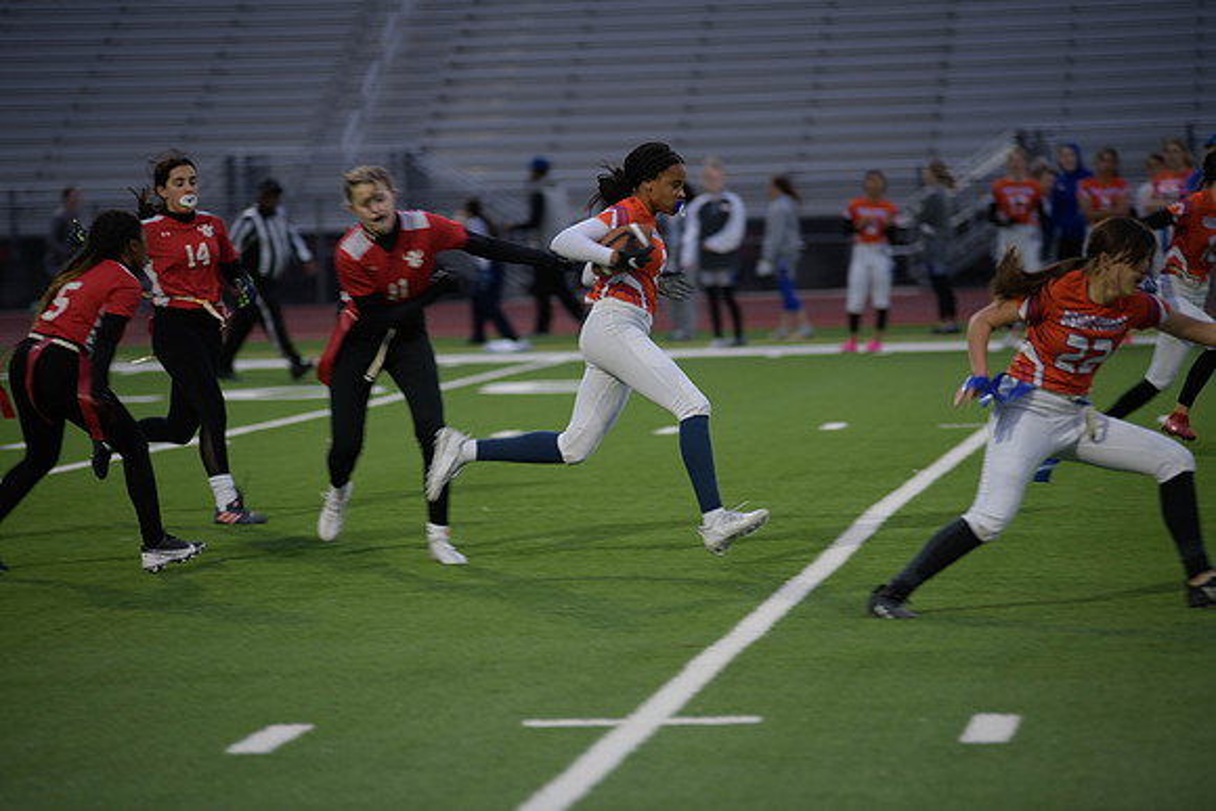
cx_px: 608
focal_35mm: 165
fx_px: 5574
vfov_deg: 8.3
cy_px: 406
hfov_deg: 12.4
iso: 280
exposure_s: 1/200
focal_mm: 165
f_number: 2.8
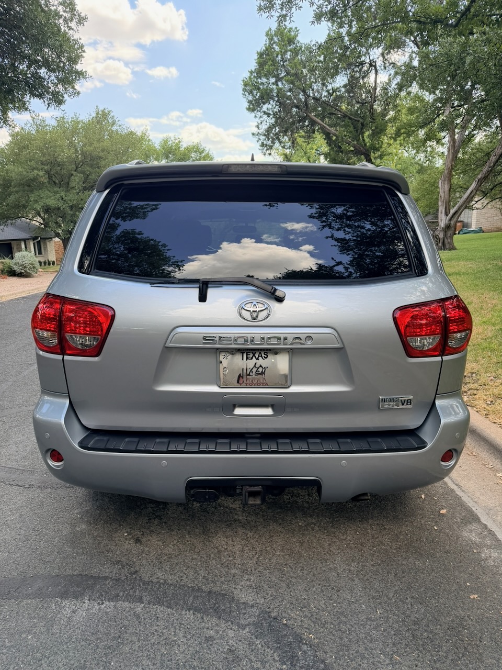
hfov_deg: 56.8
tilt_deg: -12.3
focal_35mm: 24
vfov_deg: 71.6
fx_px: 464
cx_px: 251
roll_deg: +2.4
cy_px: 335
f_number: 1.78
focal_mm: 6.76
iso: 100
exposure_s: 1/598
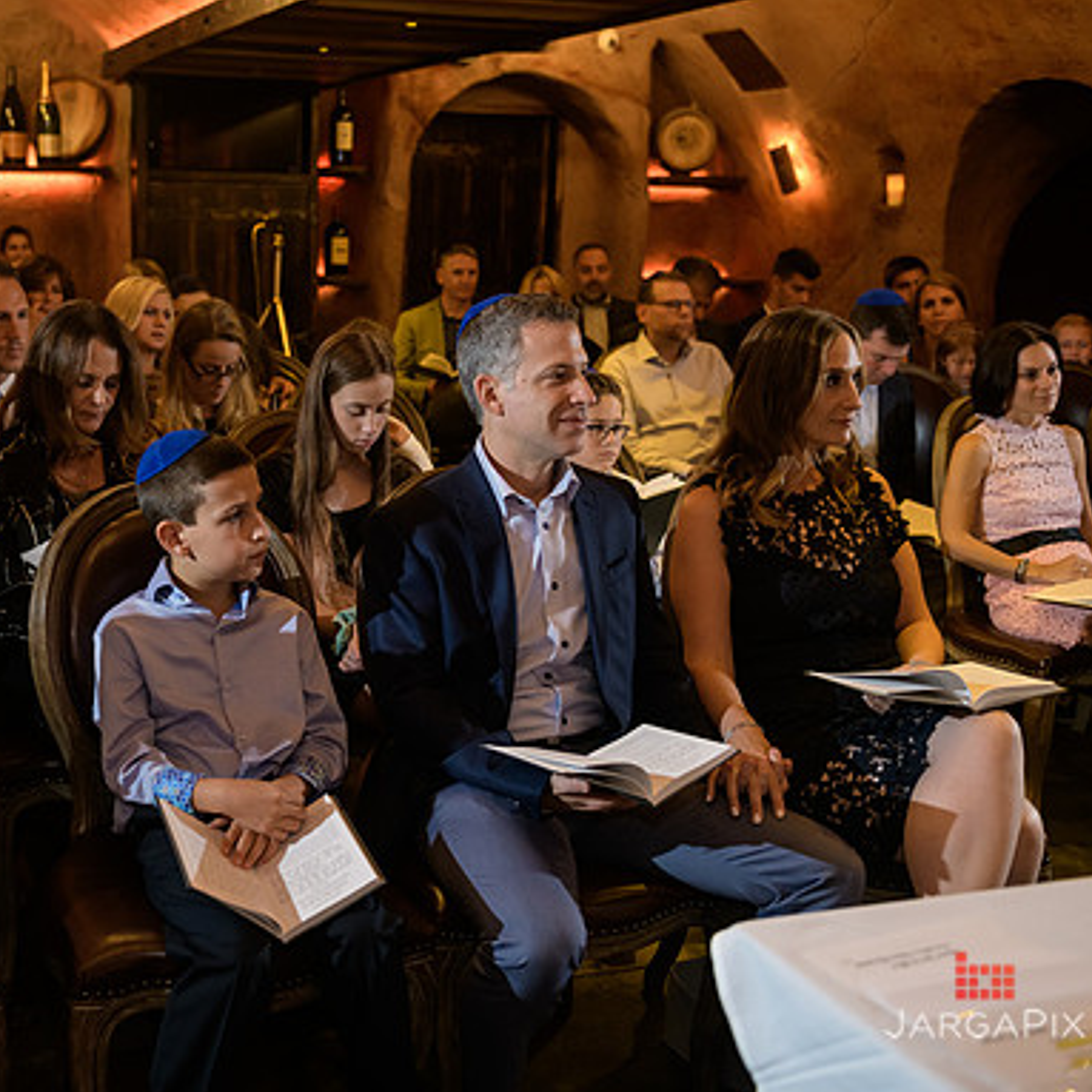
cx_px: 331
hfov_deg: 37.0
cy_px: 549
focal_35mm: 45
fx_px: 1606
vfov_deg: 37.6
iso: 1600
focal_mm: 35
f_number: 3.2
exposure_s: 1/125
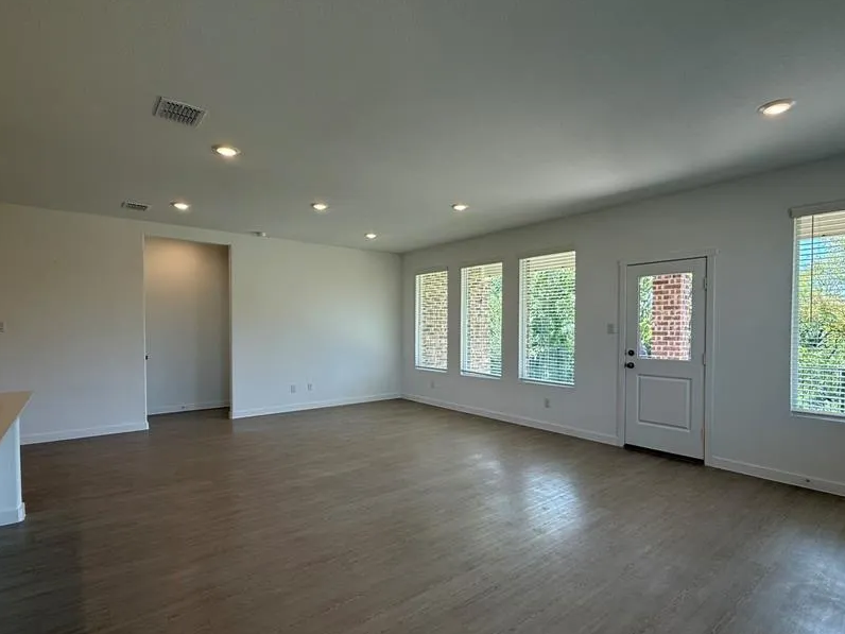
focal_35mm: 18
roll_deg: -0.3
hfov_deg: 87.7
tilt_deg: -1.2
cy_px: 335
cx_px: 441
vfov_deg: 71.5
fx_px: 439
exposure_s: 1/124
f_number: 2.2
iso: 50
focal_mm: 2.22
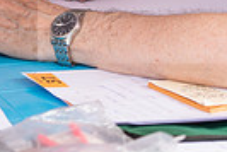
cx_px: 39
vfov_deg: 3.5
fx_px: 2456
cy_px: -103
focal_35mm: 389
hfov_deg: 5.3
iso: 160
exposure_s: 1/100
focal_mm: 89
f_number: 4
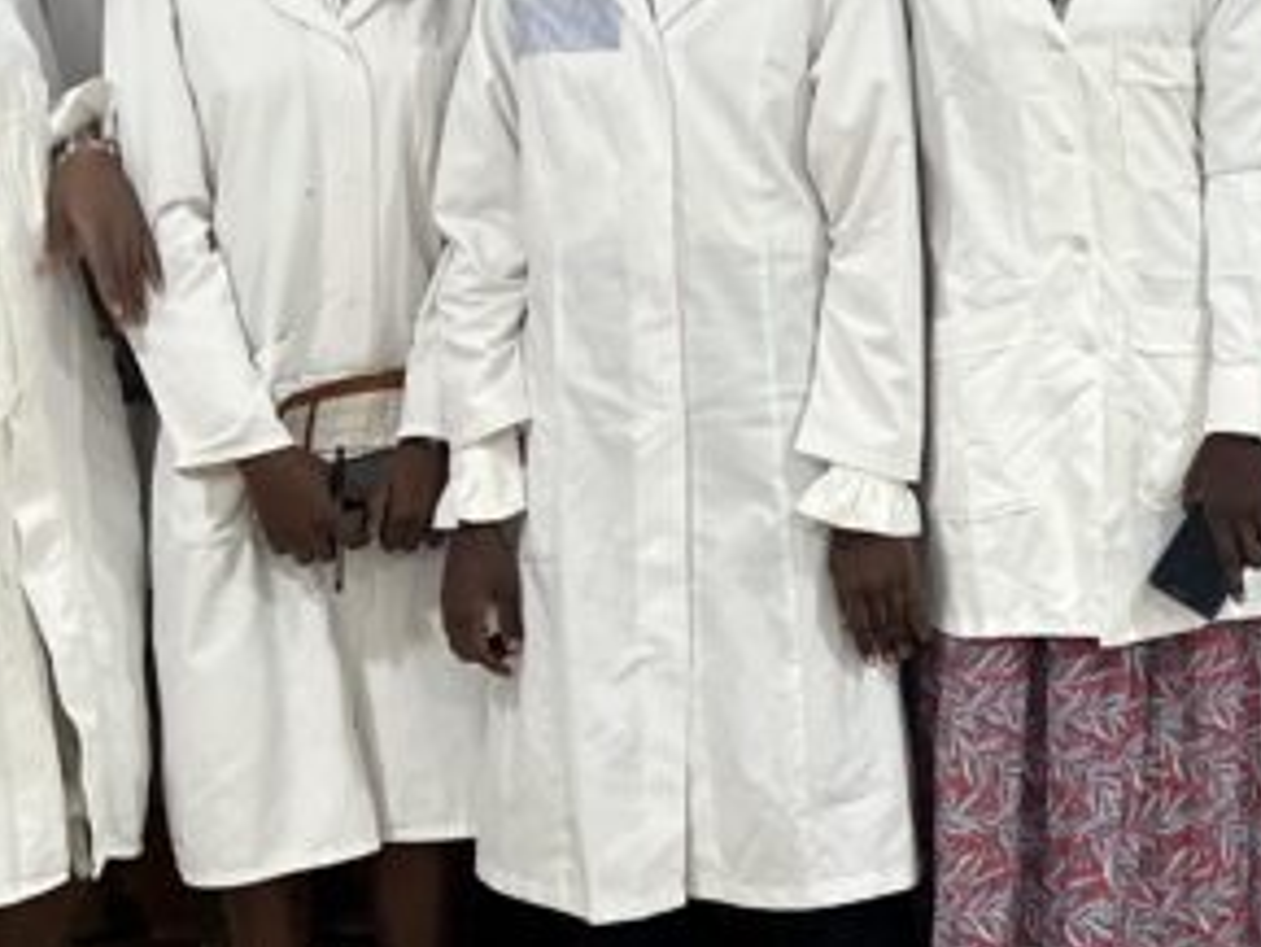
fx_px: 3353
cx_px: 1178
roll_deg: +0.4
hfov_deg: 20.8
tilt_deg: -8.2
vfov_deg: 15.9
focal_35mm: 92
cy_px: 135
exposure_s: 1/71
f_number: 1.5
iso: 125
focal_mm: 5.7
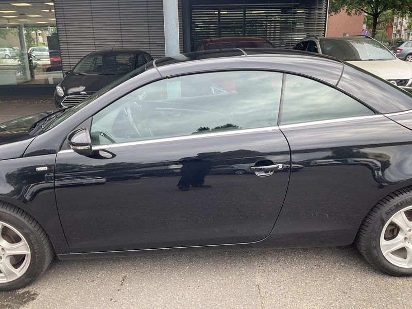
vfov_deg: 48.2
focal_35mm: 29
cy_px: 154
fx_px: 345
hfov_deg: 61.7
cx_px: 206
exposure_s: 1/342
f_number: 1.8
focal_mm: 3
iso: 25
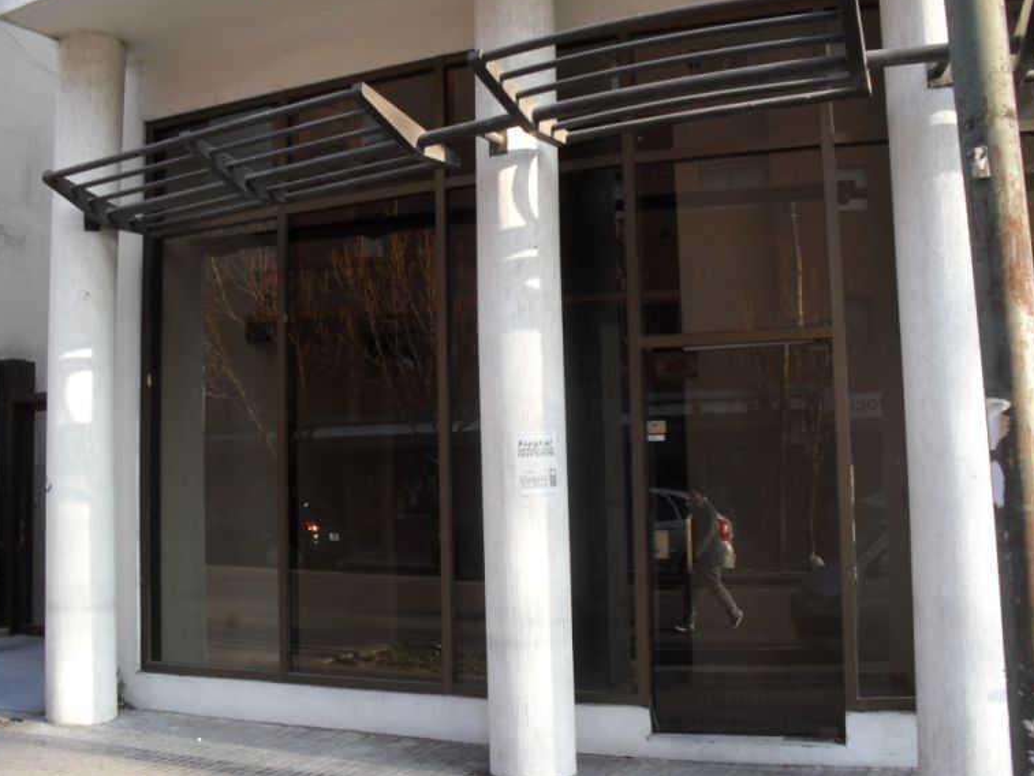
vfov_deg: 38.7
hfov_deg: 50.1
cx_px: 529
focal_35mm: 37
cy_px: 372
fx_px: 1105
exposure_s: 1/125
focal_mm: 6.3
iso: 100
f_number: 3.2
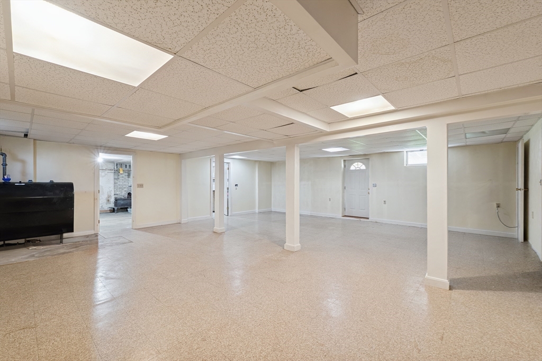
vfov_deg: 81.2
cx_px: 271
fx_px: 211
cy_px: 180
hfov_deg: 104.2
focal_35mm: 14
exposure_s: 1/10
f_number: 8
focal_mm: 14
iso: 400
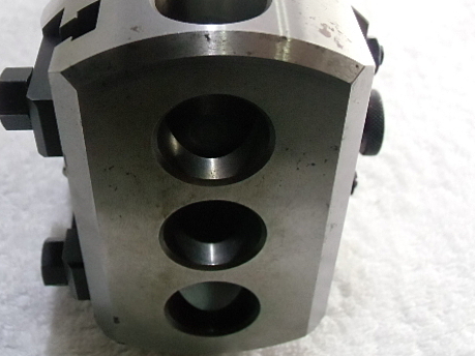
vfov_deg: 31.3
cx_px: 196
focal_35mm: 46
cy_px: 127
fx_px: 631
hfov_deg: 41.1
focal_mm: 5.93
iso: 800
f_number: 3.7
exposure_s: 1/80
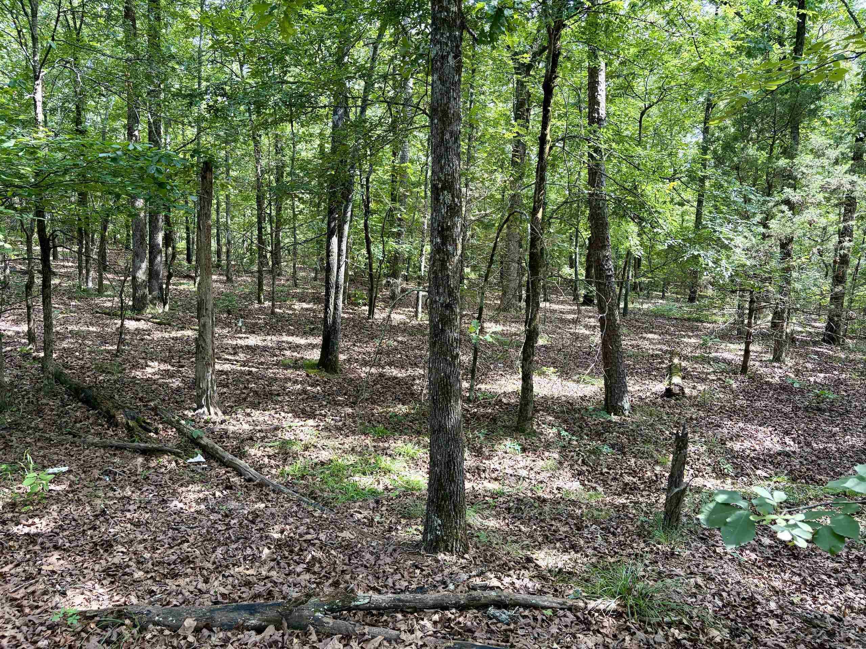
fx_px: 650
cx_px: 433
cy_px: 324
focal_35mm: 26
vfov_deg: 53.1
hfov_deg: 67.3
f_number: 1.6
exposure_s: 1/121
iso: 50
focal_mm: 5.96
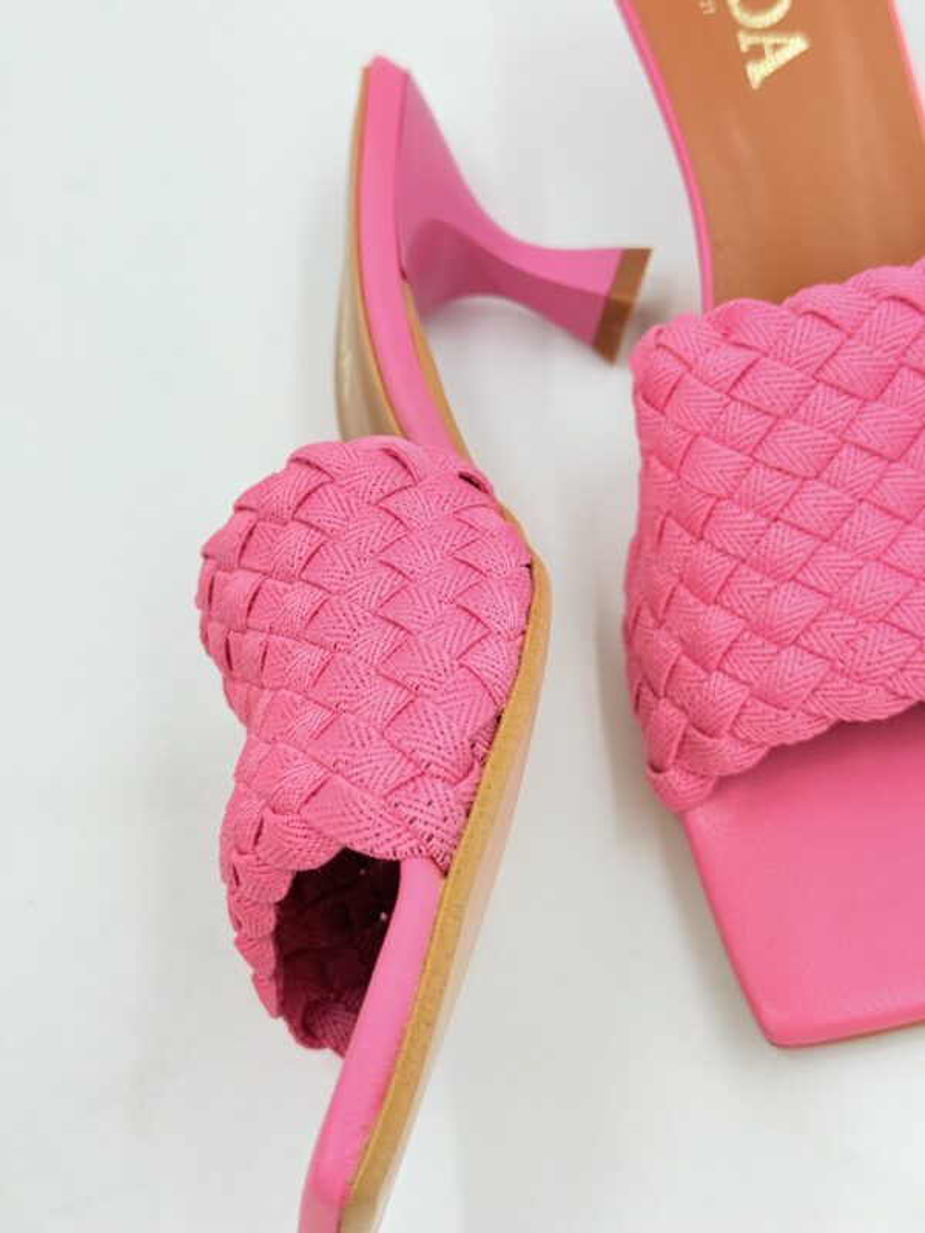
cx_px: 462
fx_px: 1710
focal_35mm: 48
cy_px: 616
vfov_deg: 39.7
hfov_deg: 30.3
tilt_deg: -61.0
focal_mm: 6.76
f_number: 1.78
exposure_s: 1/1307
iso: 100
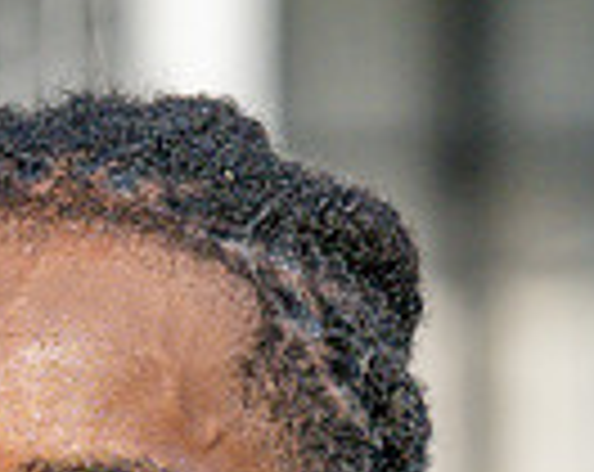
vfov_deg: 1.7
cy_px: 909
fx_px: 16173
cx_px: -472
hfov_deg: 2.1
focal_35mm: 922
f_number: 4
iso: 400
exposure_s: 1/4000
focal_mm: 145
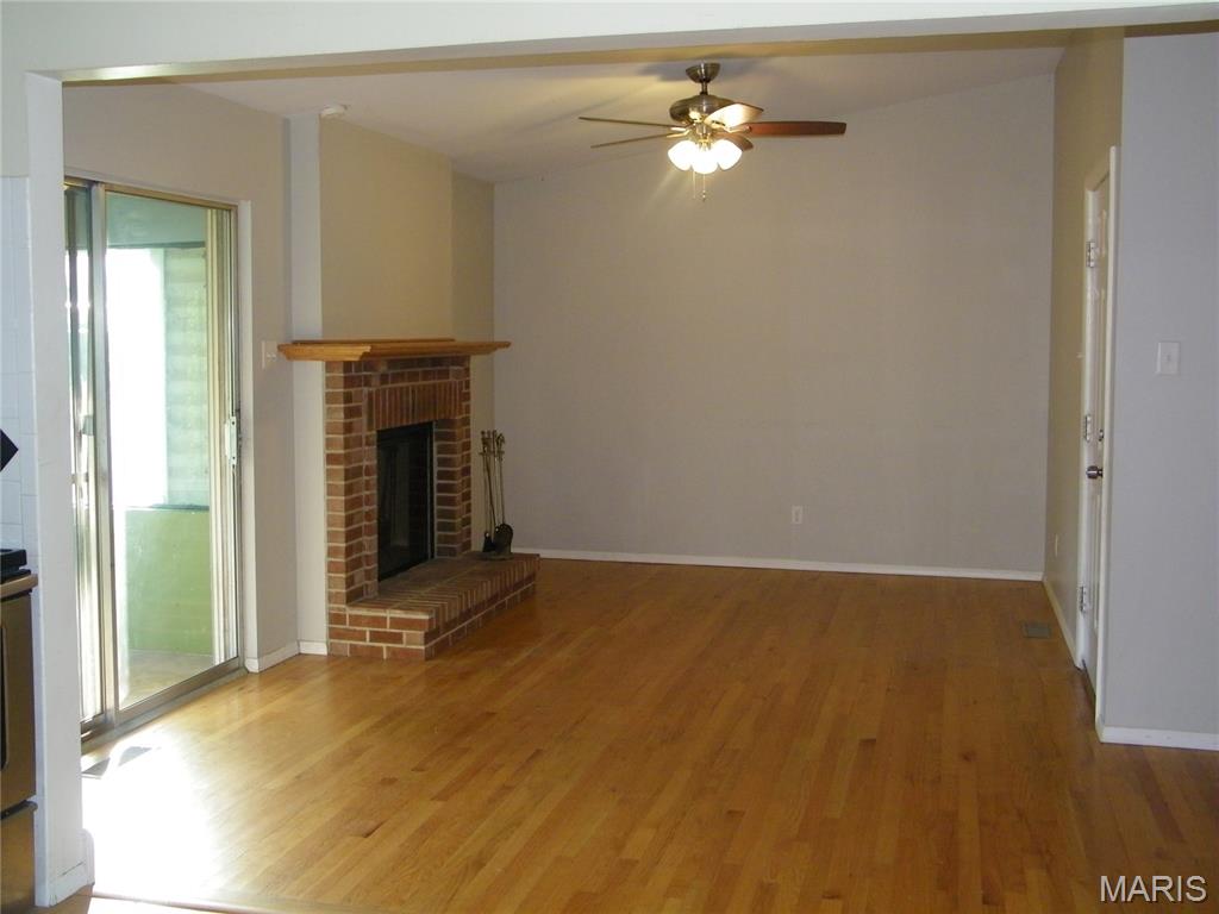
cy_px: 457
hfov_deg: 52.6
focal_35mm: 35
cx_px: 610
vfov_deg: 40.7
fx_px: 1233
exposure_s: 1/30
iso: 200
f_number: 3.7
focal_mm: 6.3
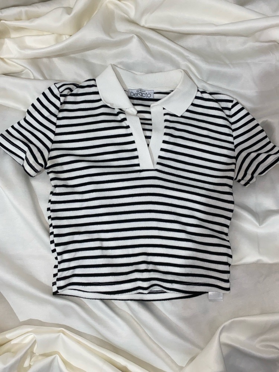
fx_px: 279
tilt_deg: -78.8
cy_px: 186
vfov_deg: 67.3
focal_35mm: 26
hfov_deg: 53.1
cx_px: 140
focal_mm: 4.25
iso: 40
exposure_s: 1/19
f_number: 1.8
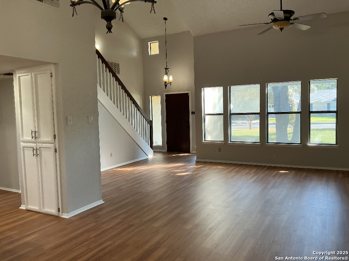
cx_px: 174
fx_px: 292
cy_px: 130
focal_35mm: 29
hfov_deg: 61.7
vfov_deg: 48.2
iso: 50
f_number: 1.8
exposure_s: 1/60
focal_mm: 3
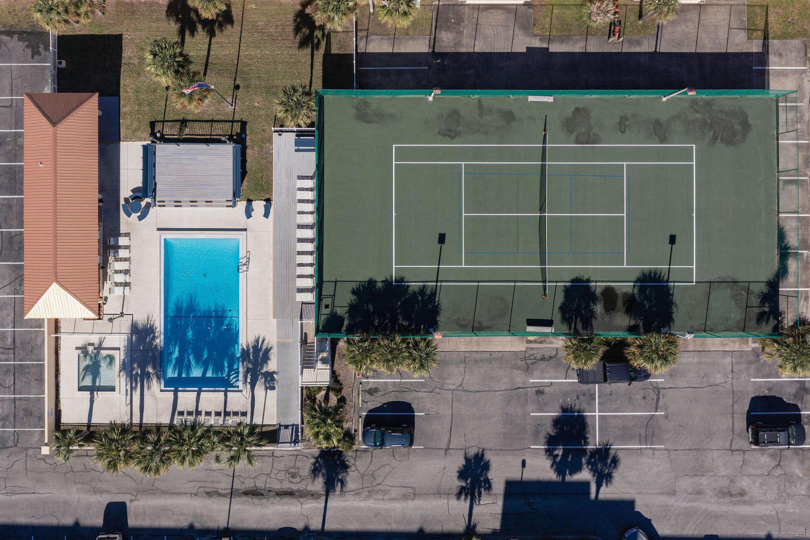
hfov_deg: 63.6
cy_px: 263
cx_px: 395
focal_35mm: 29
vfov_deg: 45.0
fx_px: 653
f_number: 3.5
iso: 100
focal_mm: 10.26
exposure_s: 1/60
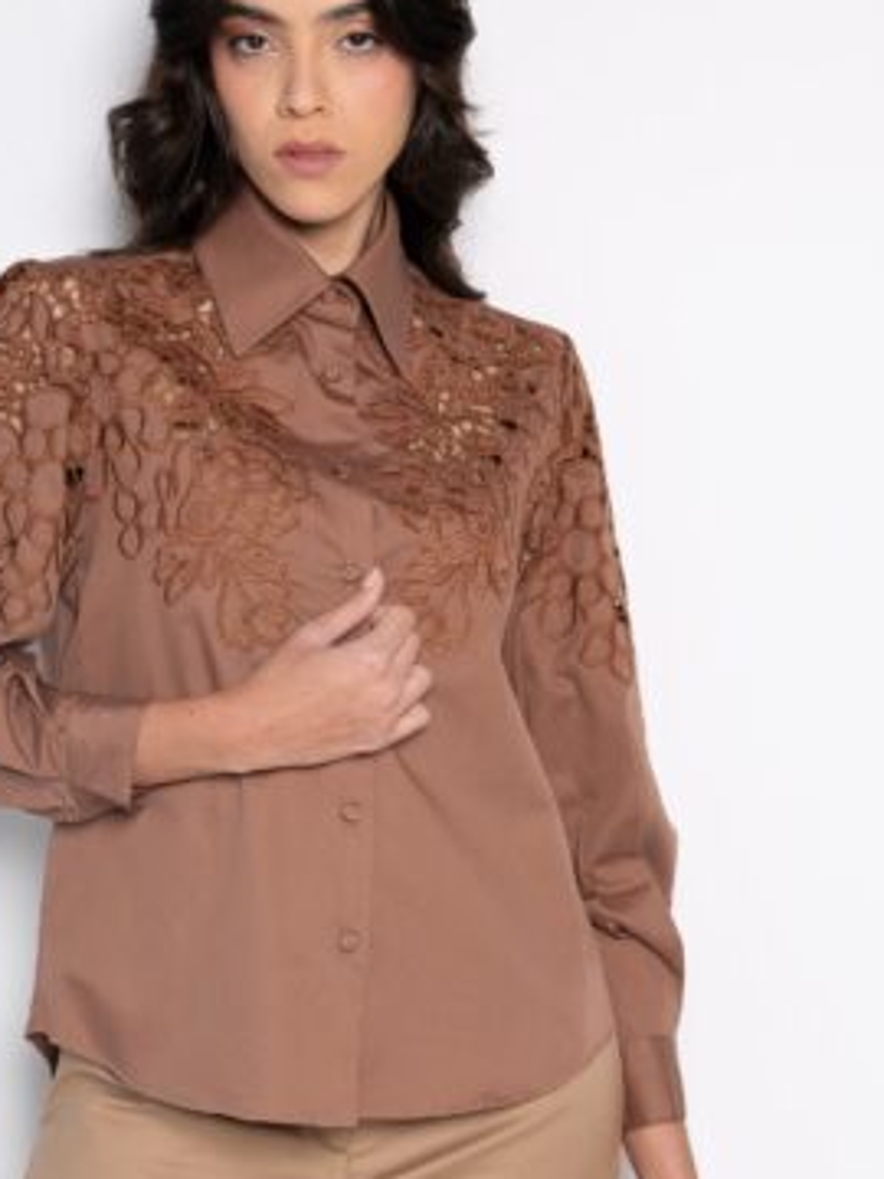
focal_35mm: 77
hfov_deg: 19.1
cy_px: 706
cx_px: 295
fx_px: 2622
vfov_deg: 25.3
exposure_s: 1/125
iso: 200
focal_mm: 48
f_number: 5
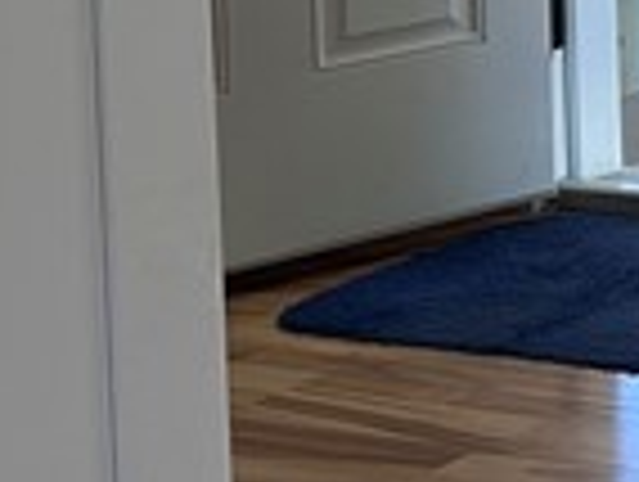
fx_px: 3199
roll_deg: +0.9
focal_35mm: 173
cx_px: 2174
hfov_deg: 8.6
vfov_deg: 7.9
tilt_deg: -2.0
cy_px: -689
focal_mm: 6.86
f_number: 1.78
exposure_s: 1/139
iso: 64
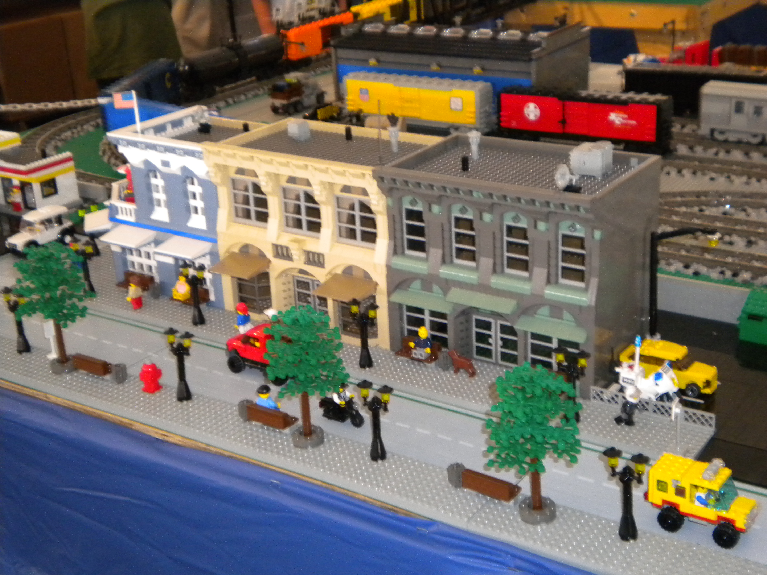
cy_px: 288
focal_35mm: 52
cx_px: 384
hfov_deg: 36.8
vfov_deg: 28.0
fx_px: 1152
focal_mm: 9.3
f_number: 3.9
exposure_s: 1/30
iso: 400
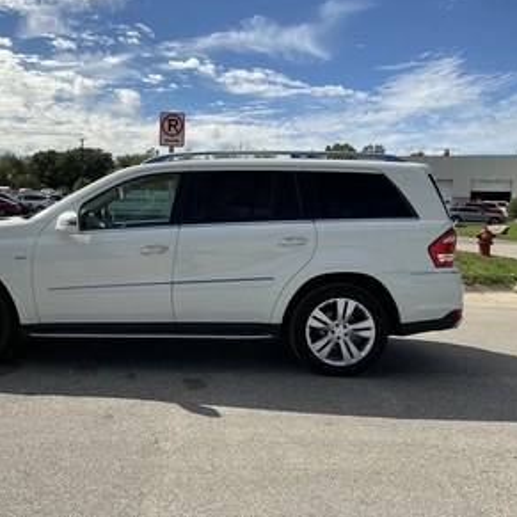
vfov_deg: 48.4
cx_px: 183
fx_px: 575
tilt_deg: -1.4
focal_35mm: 34
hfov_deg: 47.8
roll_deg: -2.0
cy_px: 256
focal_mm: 3
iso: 25
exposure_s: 1/2801
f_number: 1.8
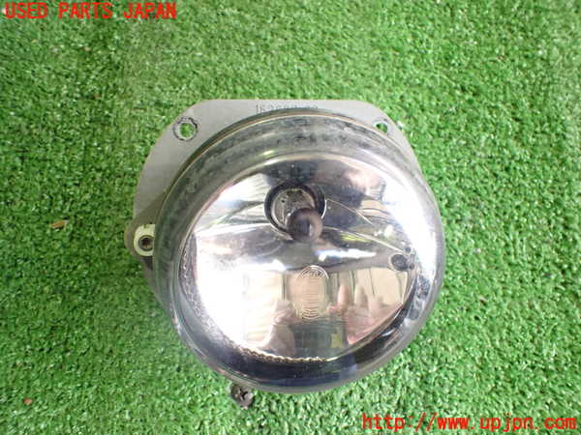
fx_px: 504
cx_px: 290
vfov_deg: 46.8
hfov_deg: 60.0
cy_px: 218
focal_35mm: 30
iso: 800
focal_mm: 5.4
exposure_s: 1/80
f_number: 2.3
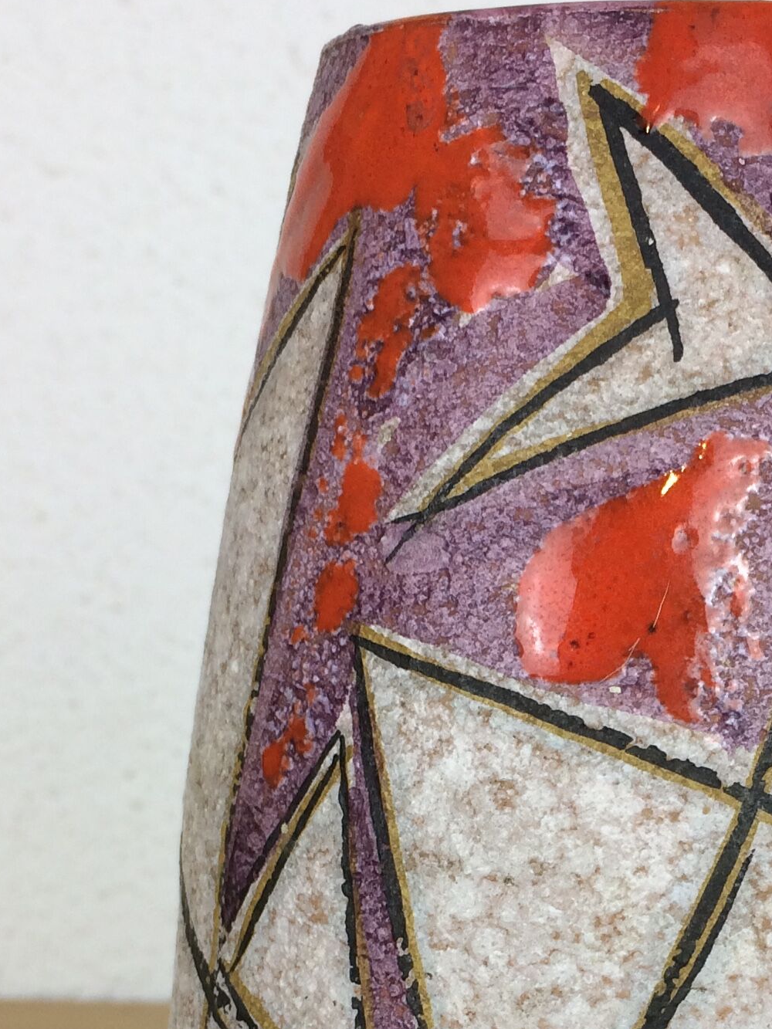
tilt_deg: -15.0
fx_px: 2111
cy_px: 916
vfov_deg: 26.5
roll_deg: +0.5
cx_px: 668
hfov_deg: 20.4
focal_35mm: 71
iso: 40
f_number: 2.2
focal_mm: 4.15
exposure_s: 1/50
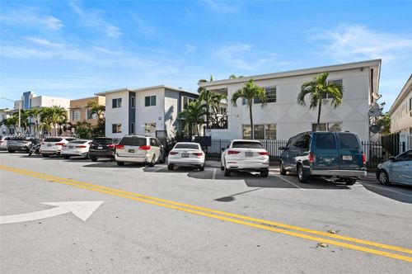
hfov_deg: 81.3
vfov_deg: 59.4
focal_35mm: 21
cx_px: 206
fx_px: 240
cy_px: 137
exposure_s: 1/640
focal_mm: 21
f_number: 8
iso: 200
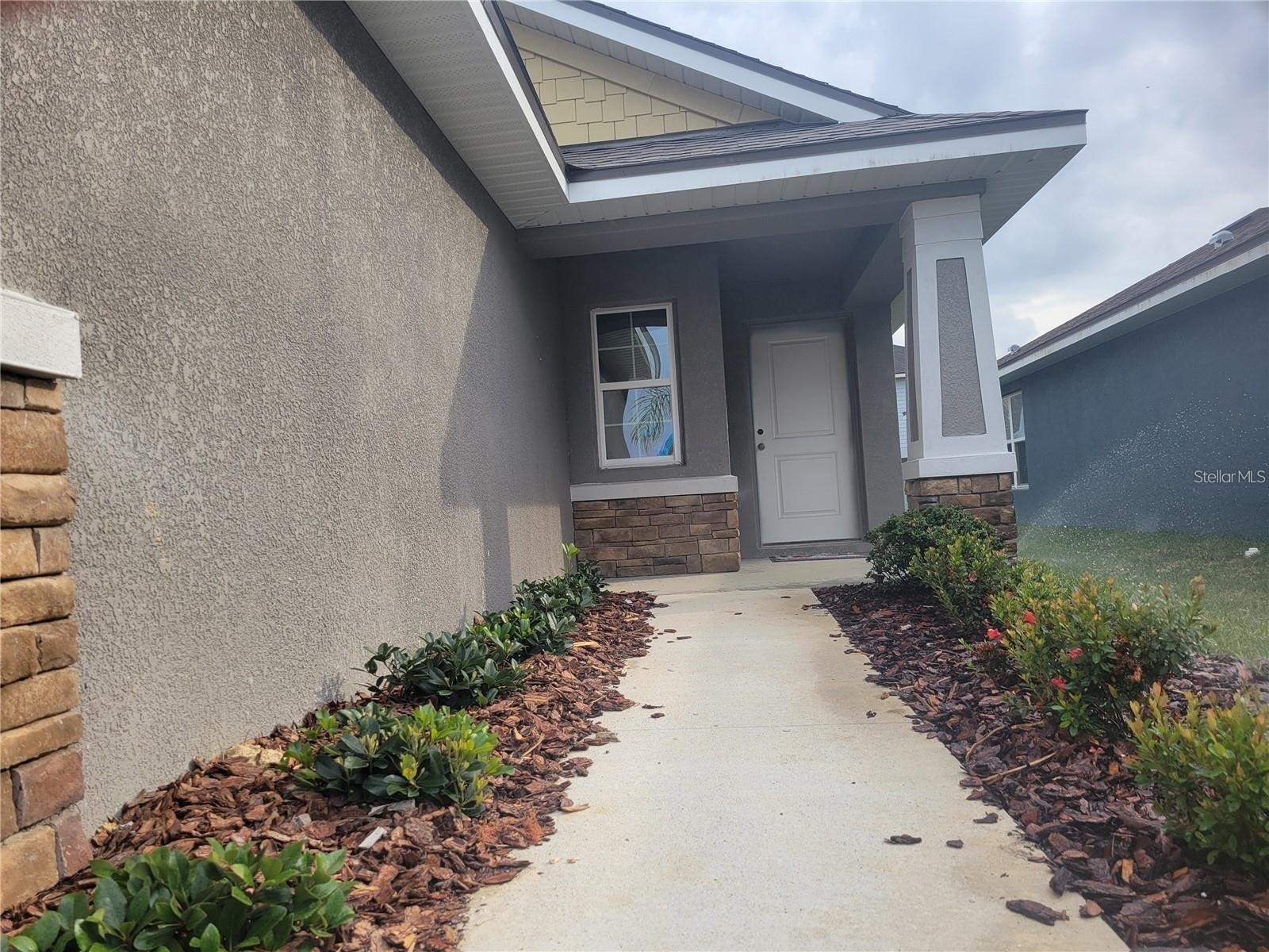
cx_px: 634
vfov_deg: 53.1
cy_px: 476
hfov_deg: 67.3
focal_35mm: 26
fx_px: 953
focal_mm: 5.4
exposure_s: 1/900
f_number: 1.8
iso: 40
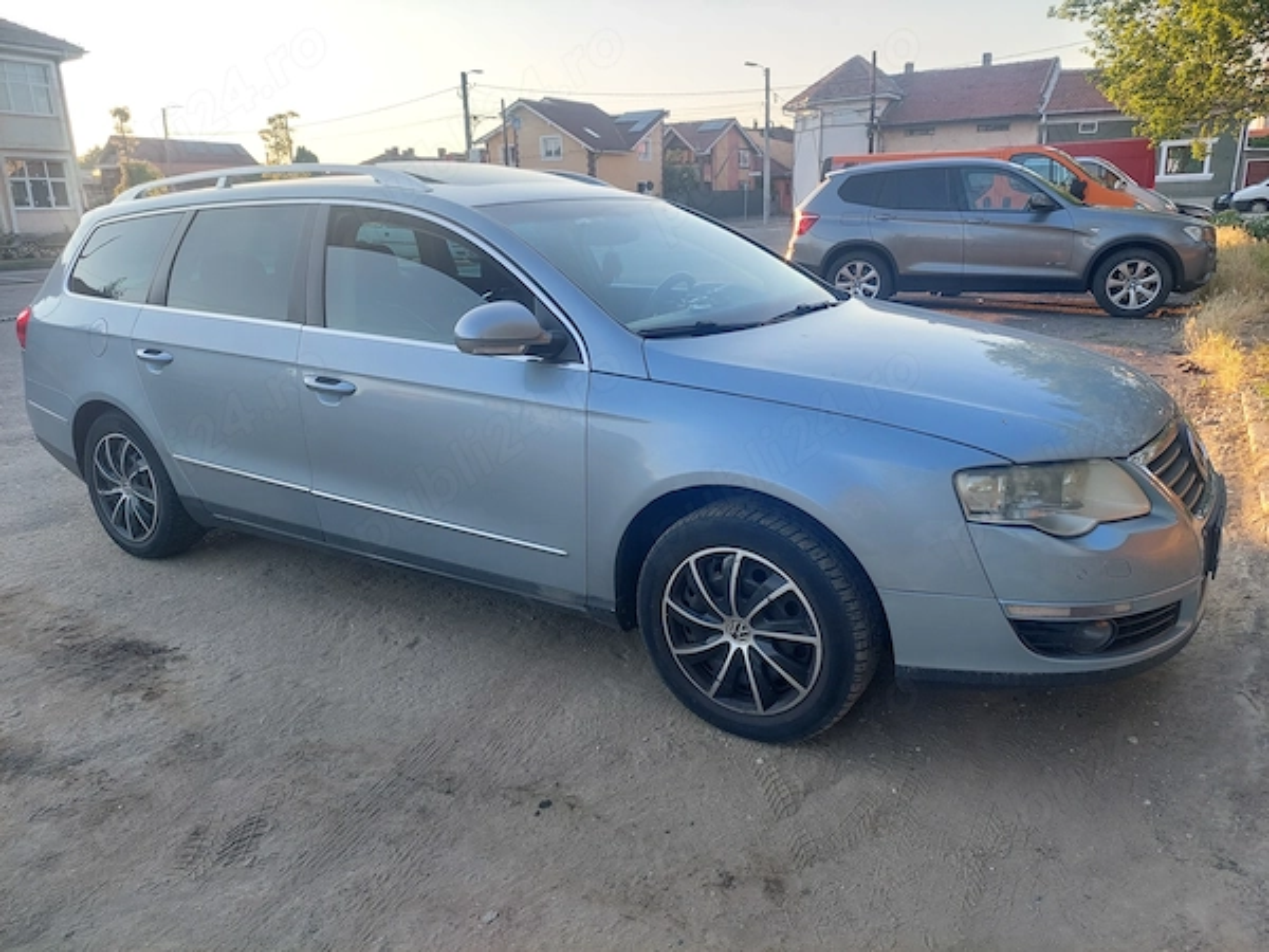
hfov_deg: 71.6
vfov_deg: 56.8
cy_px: 476
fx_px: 880
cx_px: 634
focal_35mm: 24
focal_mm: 5.23
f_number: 1.8
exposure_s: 1/161
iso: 40
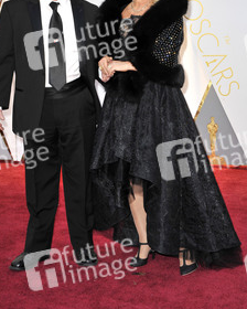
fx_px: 1005
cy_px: 99
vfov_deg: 17.4
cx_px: 113
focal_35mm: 110
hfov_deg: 14.0
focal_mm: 82
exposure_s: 1/250
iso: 1000
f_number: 7.1
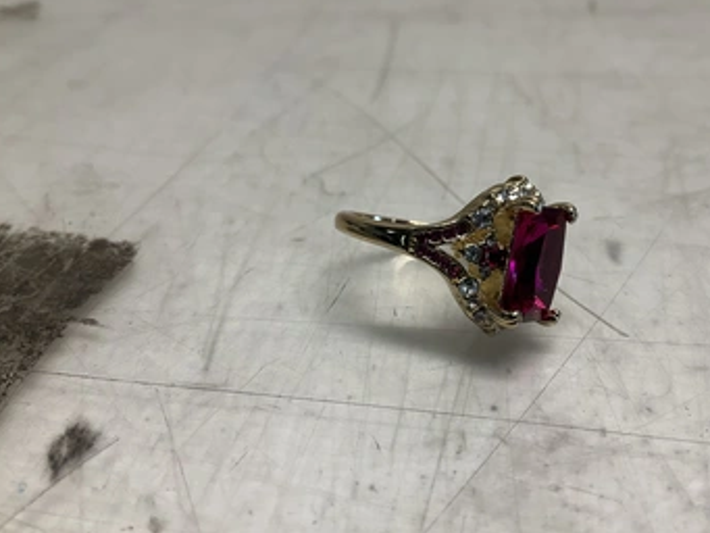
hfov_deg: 53.7
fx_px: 698
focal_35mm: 34
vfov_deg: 41.8
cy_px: 250
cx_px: 406
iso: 40
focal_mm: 3
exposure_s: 1/120
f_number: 1.8
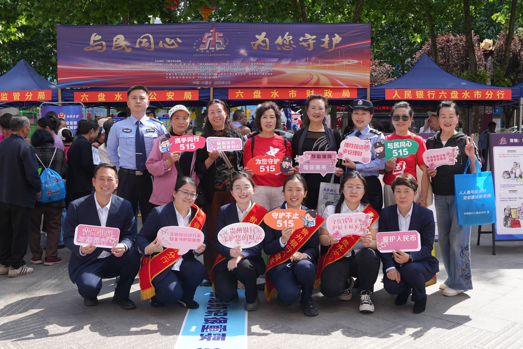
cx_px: 262
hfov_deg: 53.1
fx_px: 523
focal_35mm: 36
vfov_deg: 36.9
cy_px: 174
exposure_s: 1/320
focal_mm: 24
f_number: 4.5
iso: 100
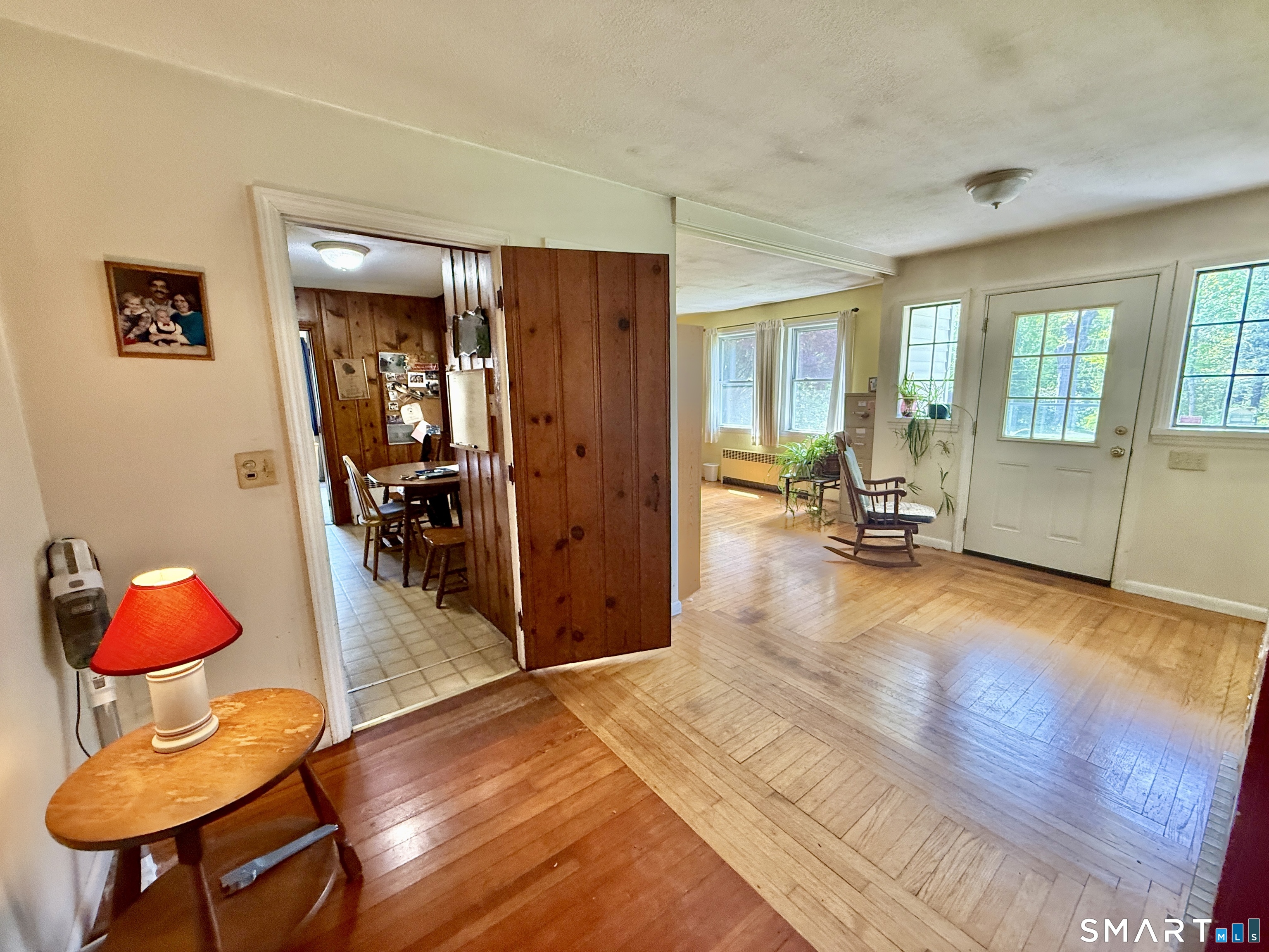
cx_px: 634
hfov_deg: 102.1
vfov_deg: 85.7
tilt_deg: -8.4
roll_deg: +0.9
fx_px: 513
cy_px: 476
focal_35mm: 14
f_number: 2.2
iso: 320
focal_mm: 2.22
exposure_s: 1/66
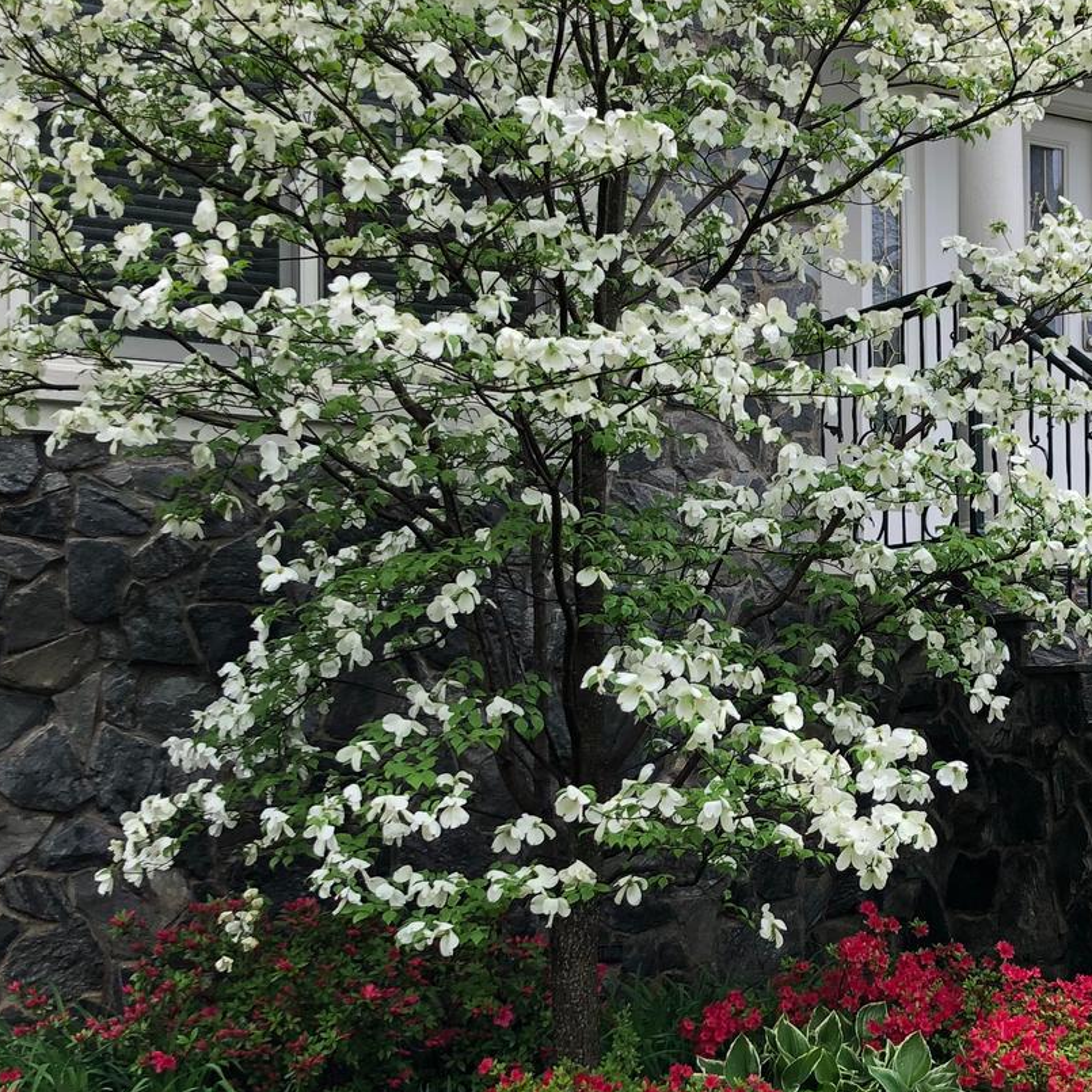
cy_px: 682
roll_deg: +1.1
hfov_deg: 26.6
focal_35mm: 63
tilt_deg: +2.5
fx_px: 2248
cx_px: 927
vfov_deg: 27.2
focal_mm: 4
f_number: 1.8
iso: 20
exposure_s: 1/144
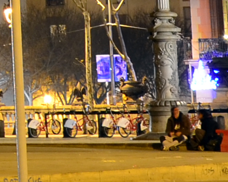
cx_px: -565
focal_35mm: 351
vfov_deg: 4.3
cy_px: -352
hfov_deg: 5.1
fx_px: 2368
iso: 200
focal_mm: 26
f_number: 8
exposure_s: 5
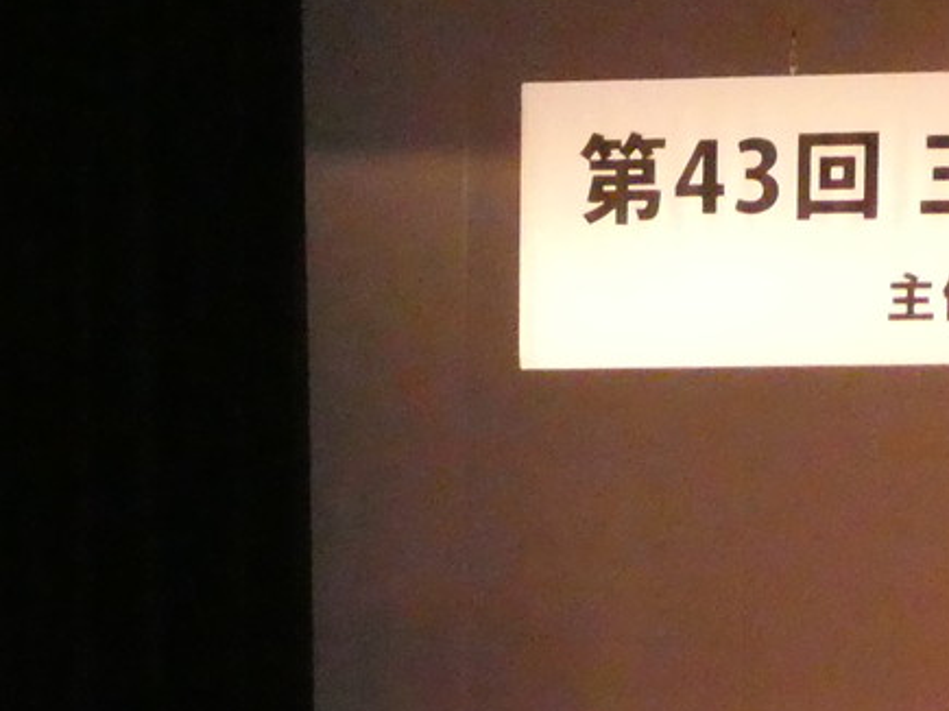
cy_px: 1311
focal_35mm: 170
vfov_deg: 8.4
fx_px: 4659
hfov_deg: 11.4
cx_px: 1117
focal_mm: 6.7
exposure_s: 1/125
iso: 1600
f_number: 3.7
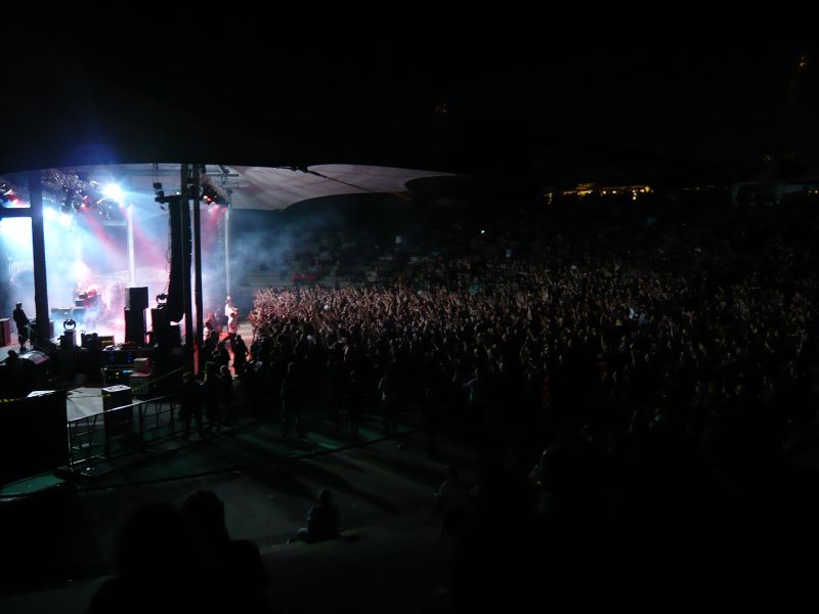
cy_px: 307
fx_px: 662
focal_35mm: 28
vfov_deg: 49.7
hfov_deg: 63.4
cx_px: 410
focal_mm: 4.6
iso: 200
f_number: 2.8
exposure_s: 1/8
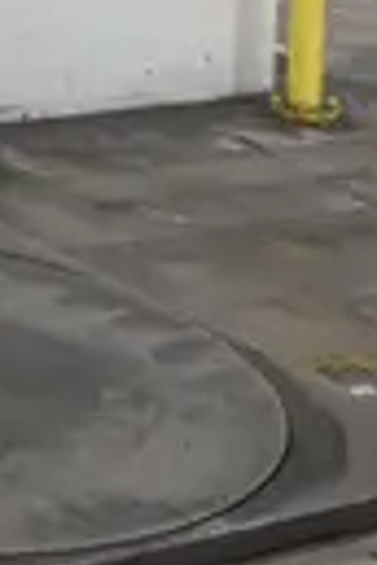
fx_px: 2199
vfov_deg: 13.6
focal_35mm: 140
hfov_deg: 9.0
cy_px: -333
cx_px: -465
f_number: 1.8
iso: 1600
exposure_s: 1/250
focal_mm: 8.8
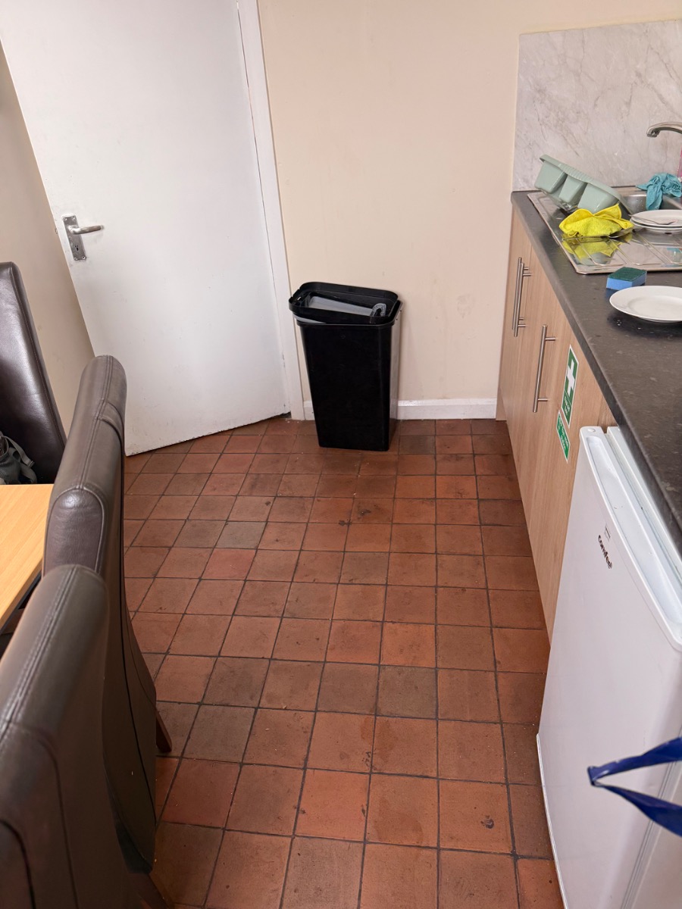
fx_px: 630
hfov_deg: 56.8
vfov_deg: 71.6
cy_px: 454
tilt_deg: -31.8
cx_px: 341
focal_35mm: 24
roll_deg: +4.9
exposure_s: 1/100
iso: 125
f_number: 1.78
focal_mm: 6.76
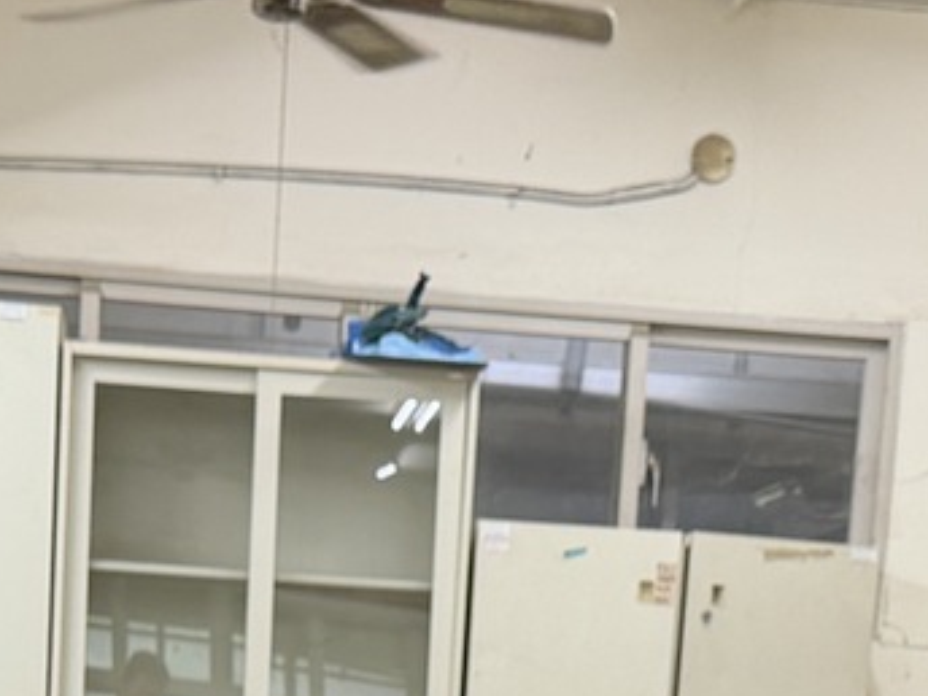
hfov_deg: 14.7
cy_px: 1379
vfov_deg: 10.2
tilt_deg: -10.2
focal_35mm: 134
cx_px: 432
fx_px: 3592
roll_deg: -3.0
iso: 125
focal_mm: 6.76
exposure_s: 1/60
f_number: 1.78
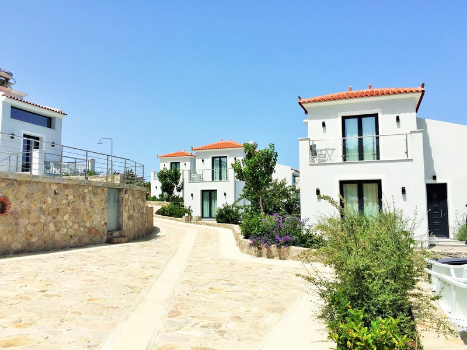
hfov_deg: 61.7
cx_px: 234
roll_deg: -1.5
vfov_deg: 48.2
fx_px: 391
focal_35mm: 29
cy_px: 175
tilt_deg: +6.7
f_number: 2.2
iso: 32
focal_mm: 4.15
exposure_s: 1/3968
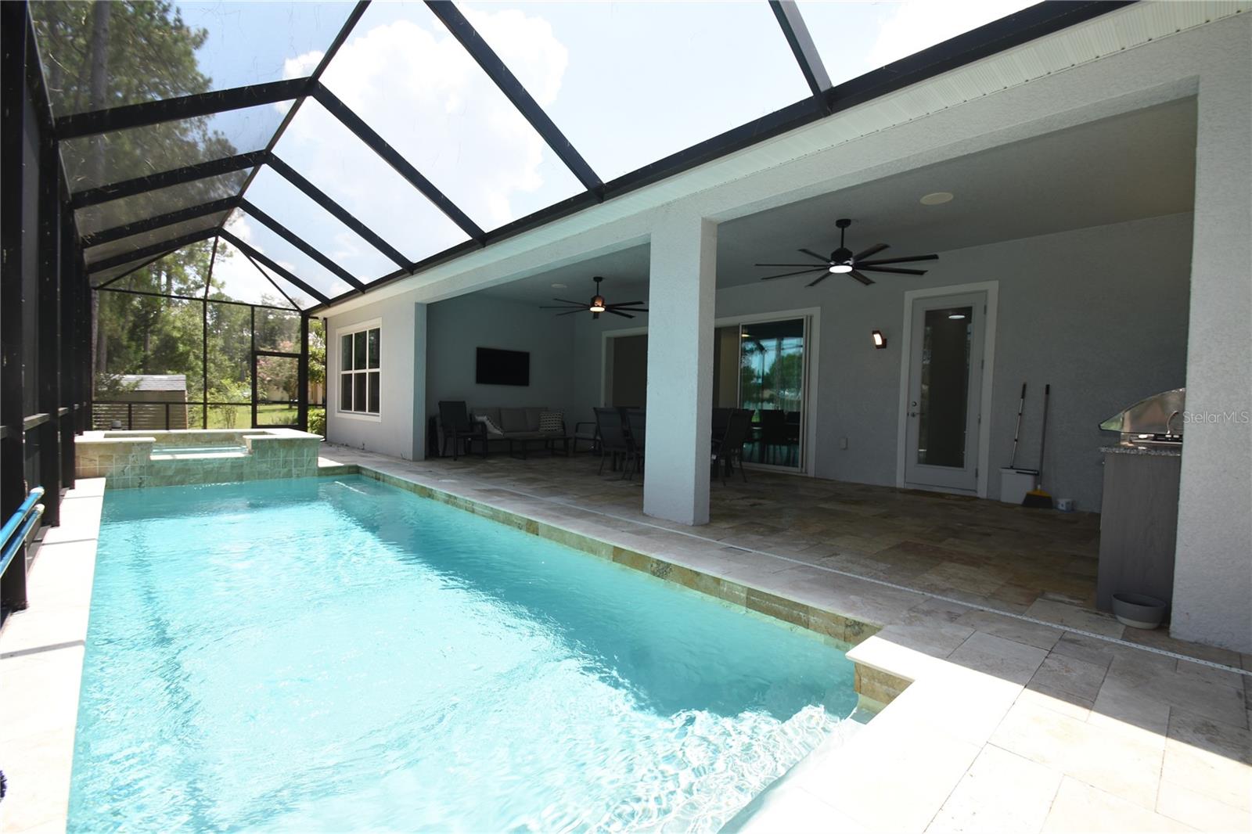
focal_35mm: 15
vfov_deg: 77.3
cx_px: 626
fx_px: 522
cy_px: 417
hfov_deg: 100.4
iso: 100
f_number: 5.6
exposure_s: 1/125
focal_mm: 10
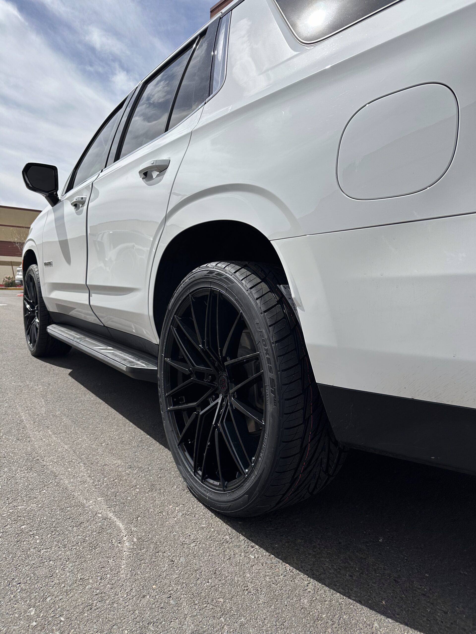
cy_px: 317
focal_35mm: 24
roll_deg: -1.6
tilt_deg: -3.5
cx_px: 238
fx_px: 440
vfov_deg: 71.6
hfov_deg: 56.8
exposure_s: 1/8197
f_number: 1.78
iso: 80
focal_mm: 6.86
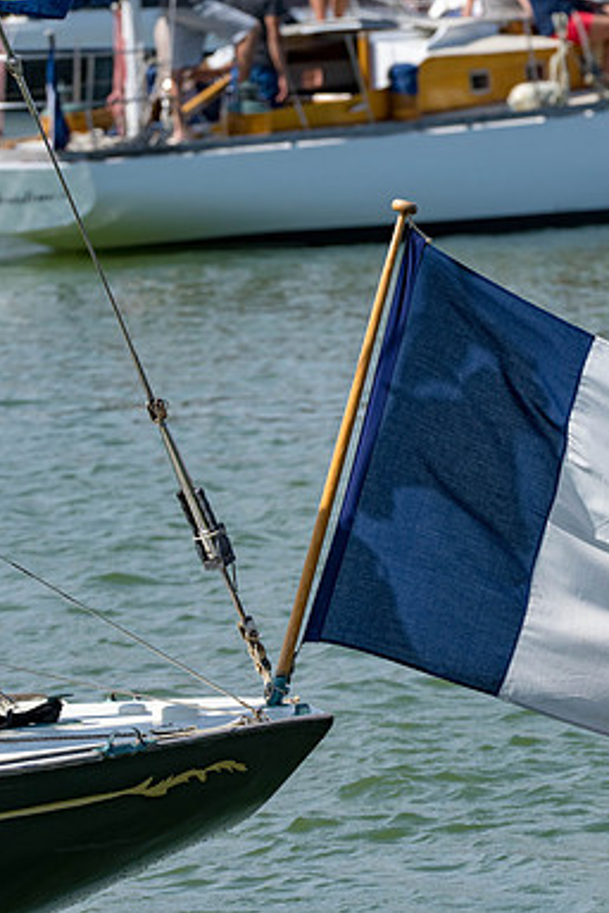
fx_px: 11494
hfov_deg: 3.0
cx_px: 478
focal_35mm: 453
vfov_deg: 4.6
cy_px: 458
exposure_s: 1/800
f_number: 11
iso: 500
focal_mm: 300
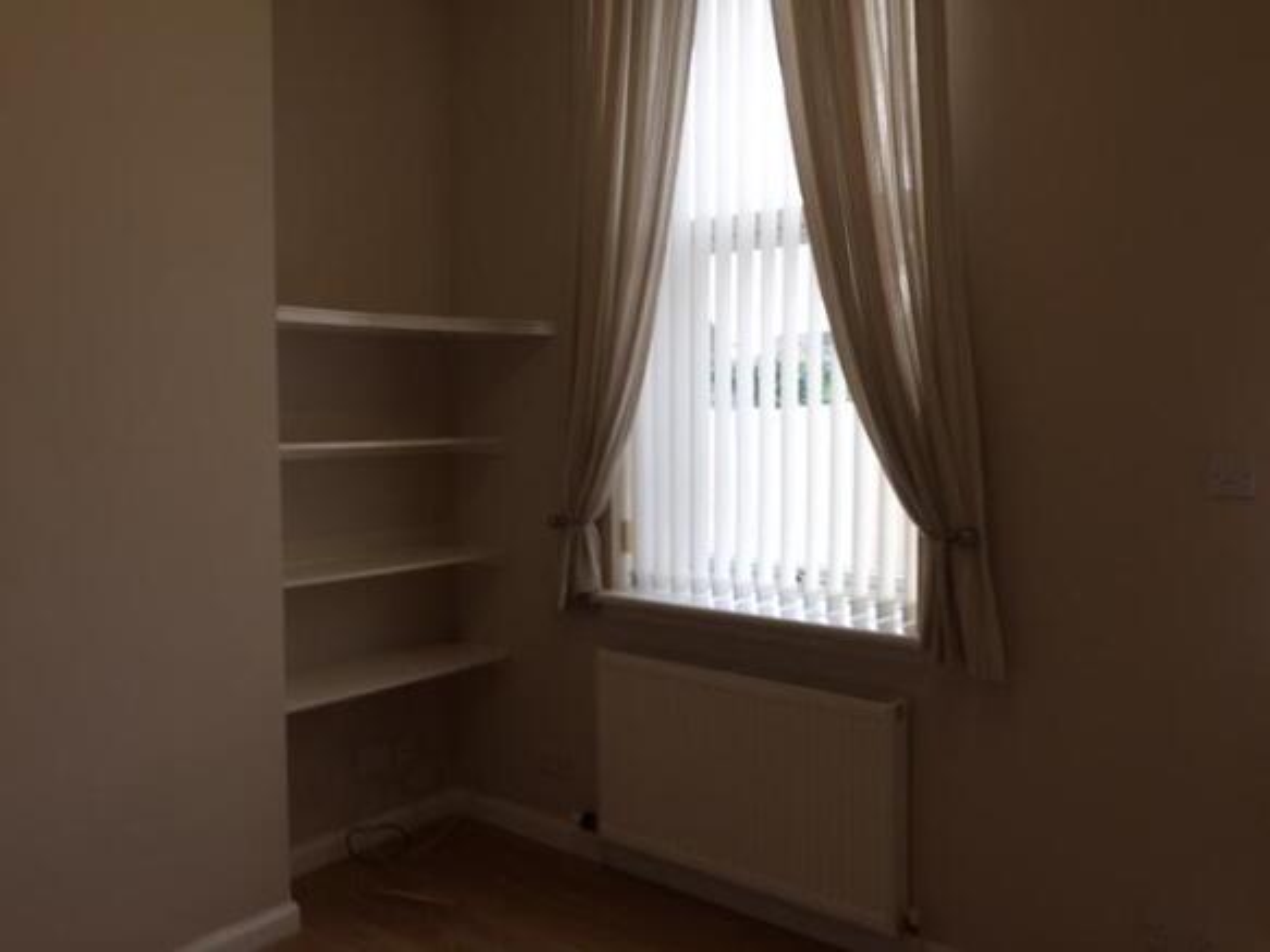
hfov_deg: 61.7
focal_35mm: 29
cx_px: 635
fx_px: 1064
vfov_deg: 48.2
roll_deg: +0.0
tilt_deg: -5.5
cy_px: 476
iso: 32
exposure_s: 1/50
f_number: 2.2
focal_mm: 4.15
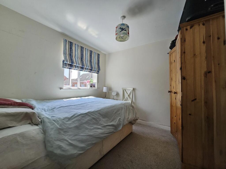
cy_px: 84
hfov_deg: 106.2
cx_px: 113
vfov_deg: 89.9
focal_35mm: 13
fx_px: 85
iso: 80
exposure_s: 1/230
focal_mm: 2.2
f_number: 2.2
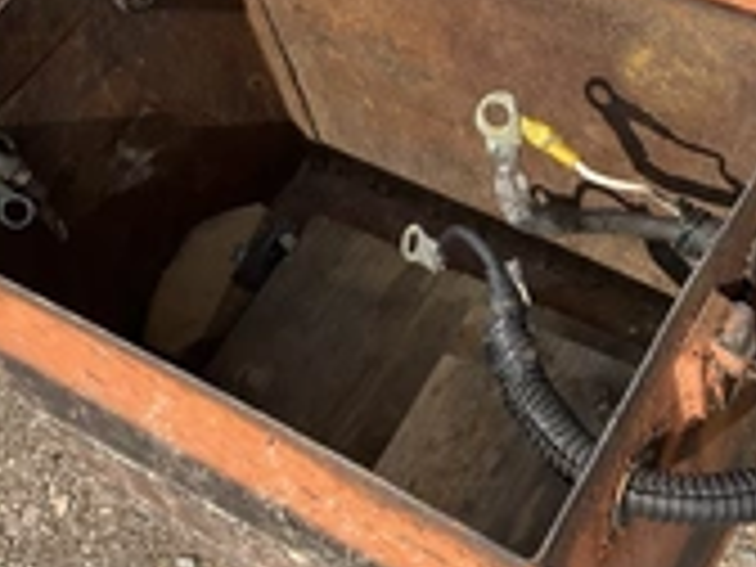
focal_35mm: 69
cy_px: 189
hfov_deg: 28.0
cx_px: 508
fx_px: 1507
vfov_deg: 21.2
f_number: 1.8
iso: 25
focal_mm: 3
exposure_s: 1/912
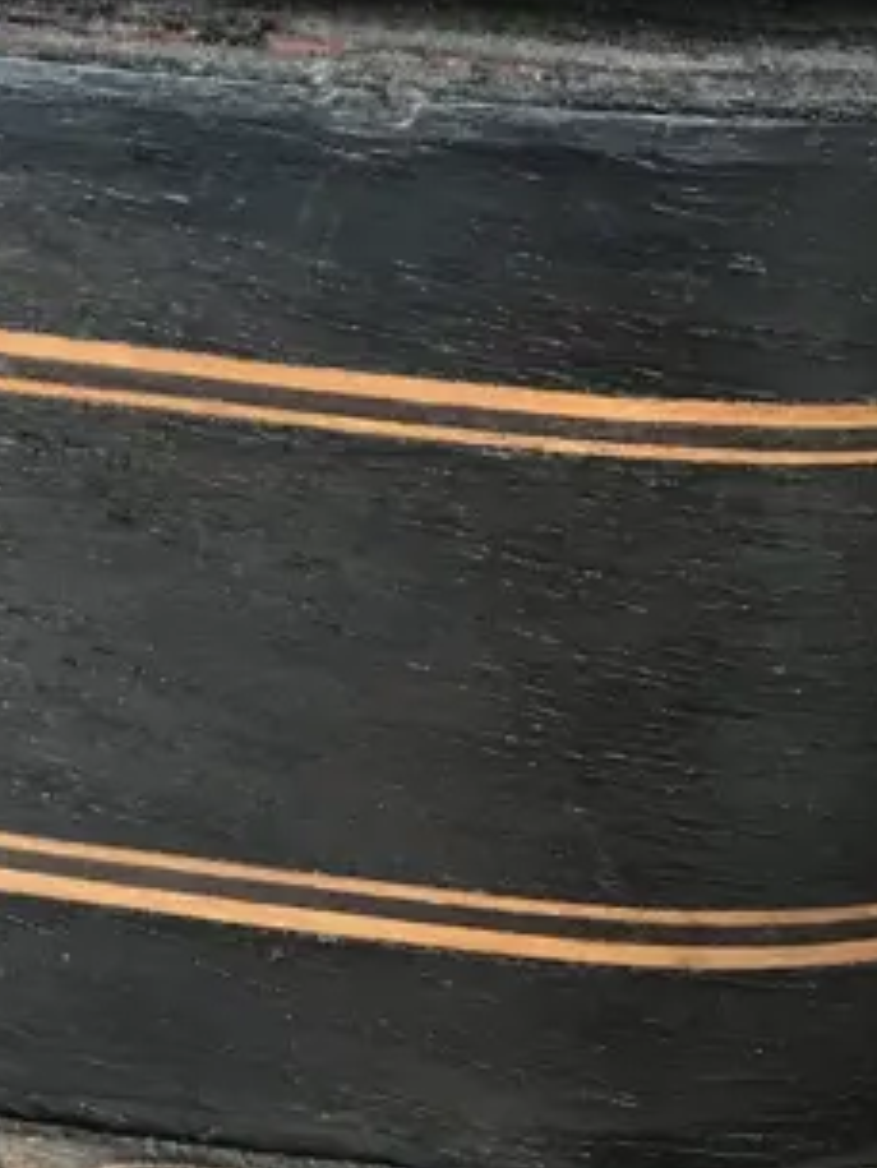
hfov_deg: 15.1
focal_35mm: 94
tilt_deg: -10.2
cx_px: -207
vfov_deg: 19.8
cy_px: -153
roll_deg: -0.9
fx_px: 3173
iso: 40
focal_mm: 3.99
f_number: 1.8
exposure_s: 1/100
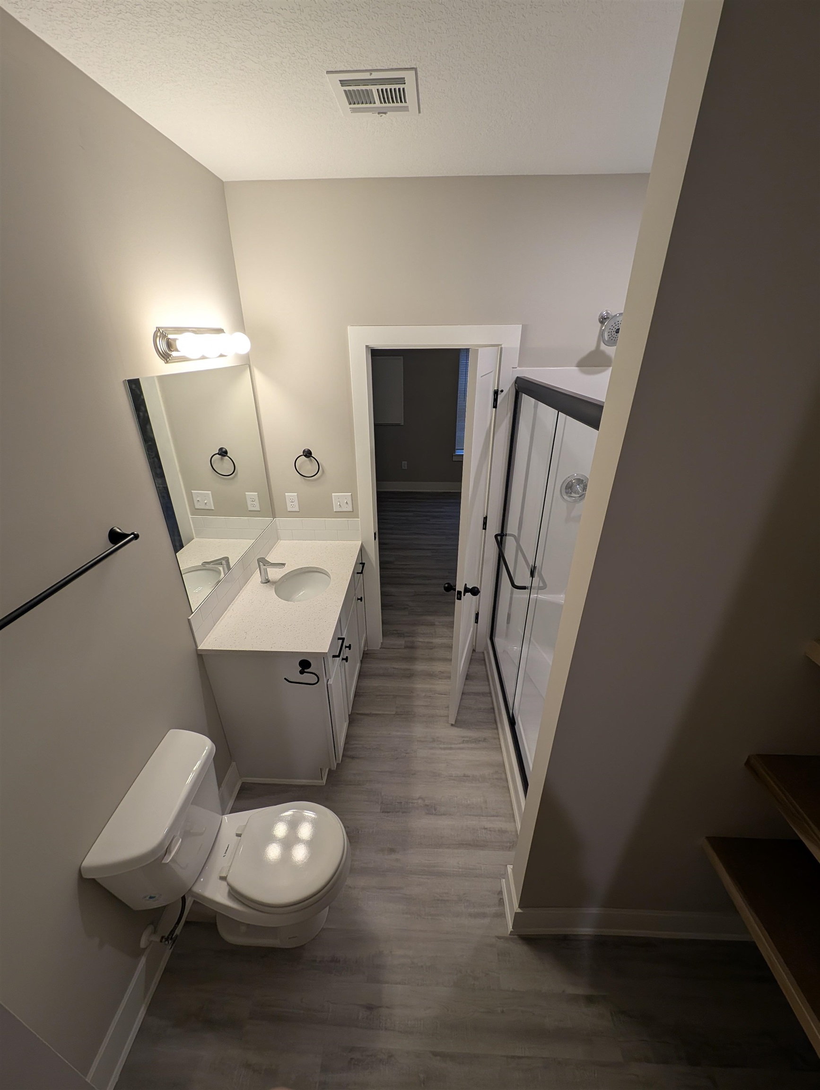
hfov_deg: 94.6
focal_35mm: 12
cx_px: 410
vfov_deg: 110.5
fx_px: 378
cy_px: 545
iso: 91
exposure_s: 1/120
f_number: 1.95
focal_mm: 2.23
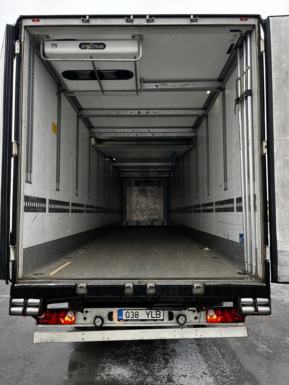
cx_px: 144
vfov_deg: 67.3
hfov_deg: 53.1
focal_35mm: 26
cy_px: 192
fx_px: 289
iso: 125
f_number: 1.6
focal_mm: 5.1
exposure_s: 1/113
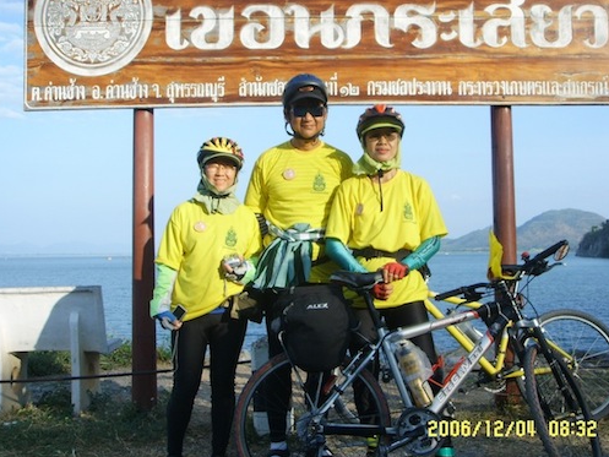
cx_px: 306
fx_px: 704
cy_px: 225
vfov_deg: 36.0
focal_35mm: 40
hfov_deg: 46.8
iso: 50
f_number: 6.3
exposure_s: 1/180
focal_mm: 6.6
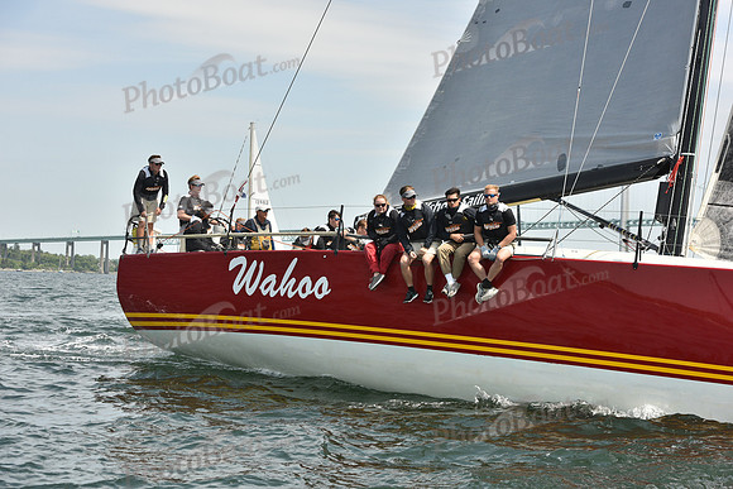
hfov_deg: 28.8
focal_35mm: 70
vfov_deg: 19.5
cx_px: 366
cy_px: 244
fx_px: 1426
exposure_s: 1/1000
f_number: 8
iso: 400
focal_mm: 70
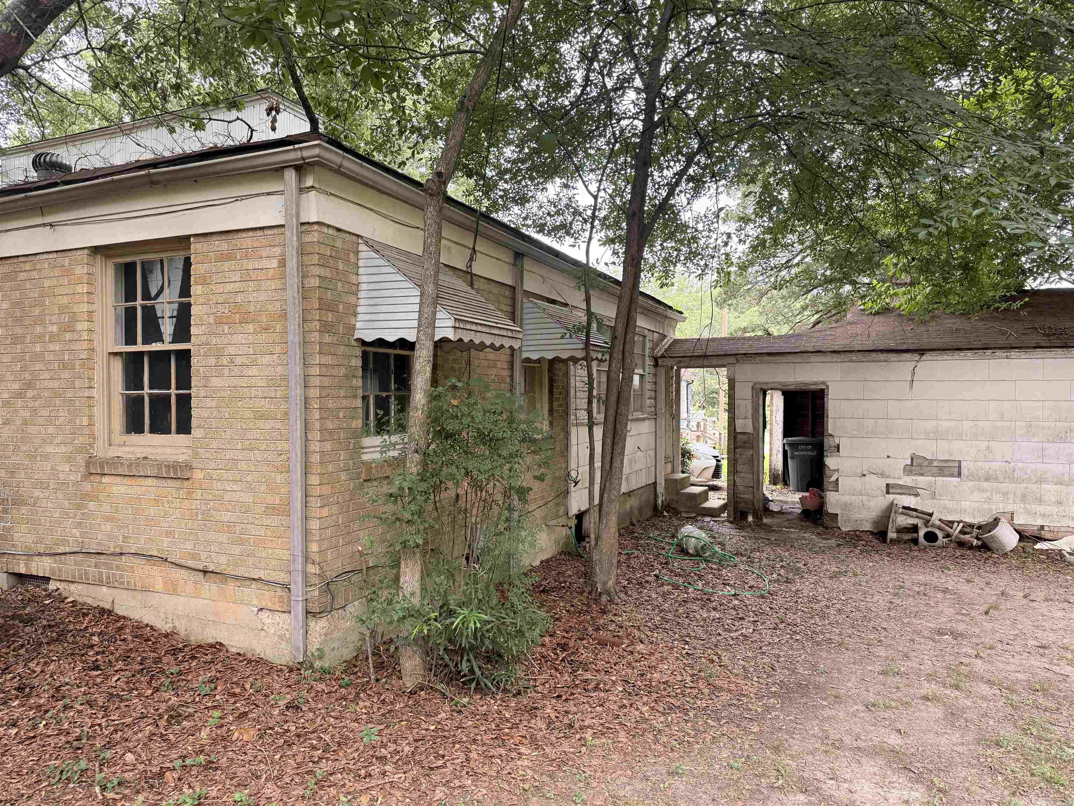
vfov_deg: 56.8
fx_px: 745
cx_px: 537
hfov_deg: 71.6
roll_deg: +0.0
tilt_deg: +0.4
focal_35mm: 24
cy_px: 403
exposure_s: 1/170
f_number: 1.78
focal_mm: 6.76
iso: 200
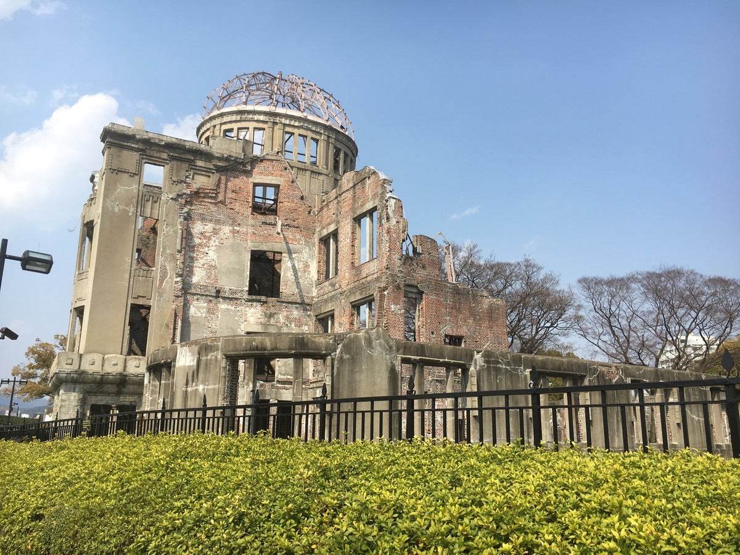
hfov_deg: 61.7
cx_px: 370
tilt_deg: +14.2
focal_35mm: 29
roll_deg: -0.9
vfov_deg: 48.2
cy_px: 278
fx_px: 620
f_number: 2.2
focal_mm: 4.15
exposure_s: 1/1451
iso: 25
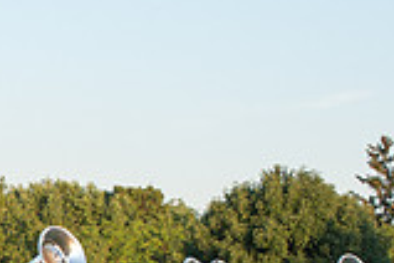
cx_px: -189
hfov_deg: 7.1
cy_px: 337
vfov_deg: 4.8
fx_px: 3130
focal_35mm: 286
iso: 640
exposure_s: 1/320
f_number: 9
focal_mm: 70
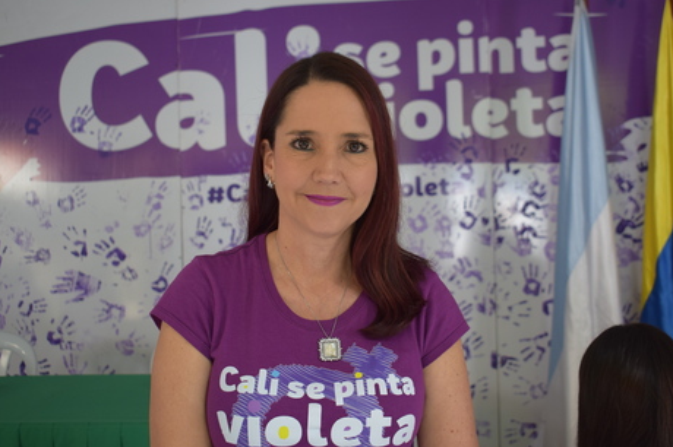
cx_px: 341
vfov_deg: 26.7
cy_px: 210
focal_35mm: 51
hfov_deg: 39.2
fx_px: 944
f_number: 4.2
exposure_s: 1/60
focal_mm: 31
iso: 500
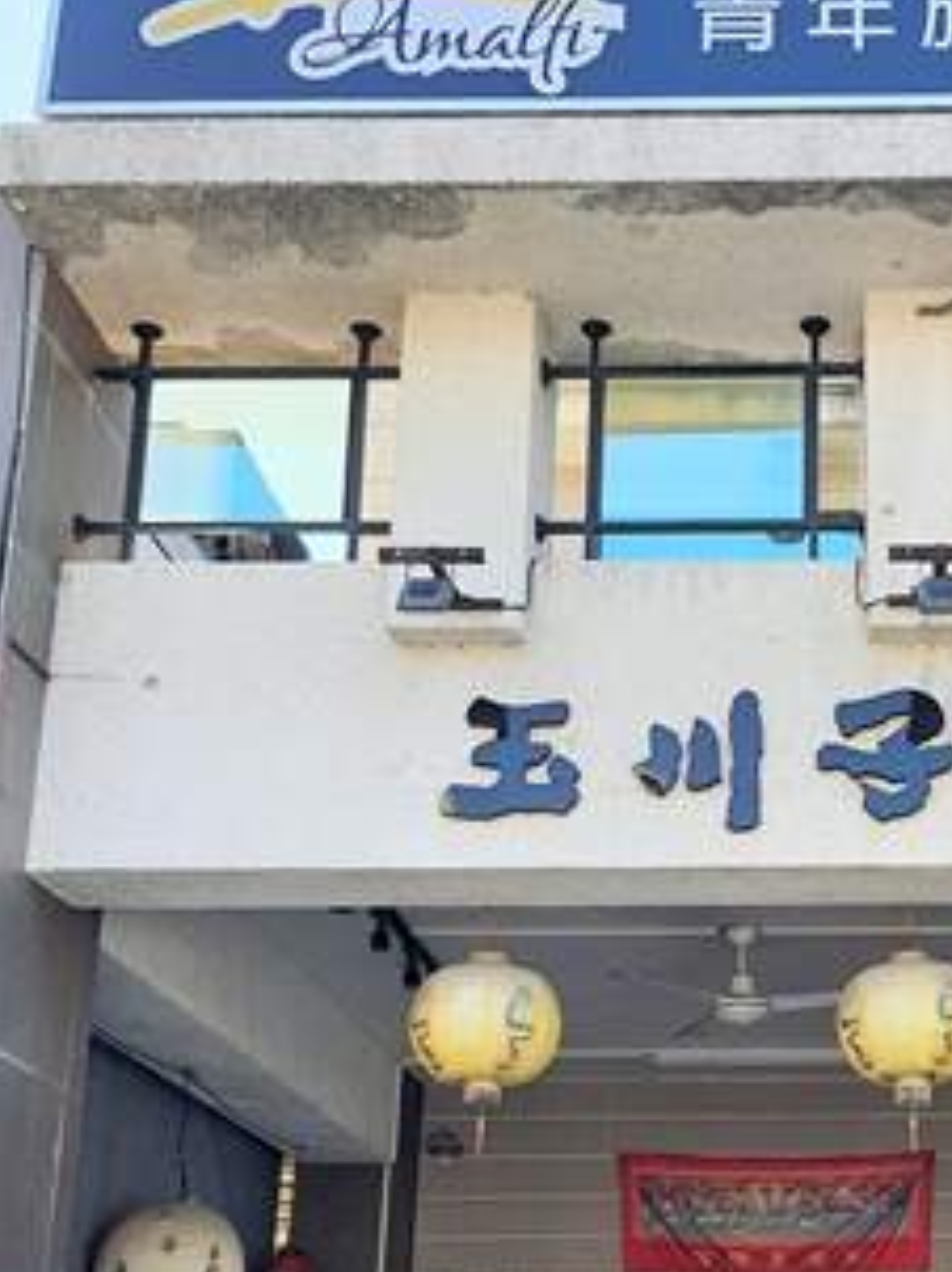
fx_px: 2056
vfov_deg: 34.0
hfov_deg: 25.4
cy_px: 872
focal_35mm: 56
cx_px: 817
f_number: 1.7
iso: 50
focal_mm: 4.32
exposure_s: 1/984
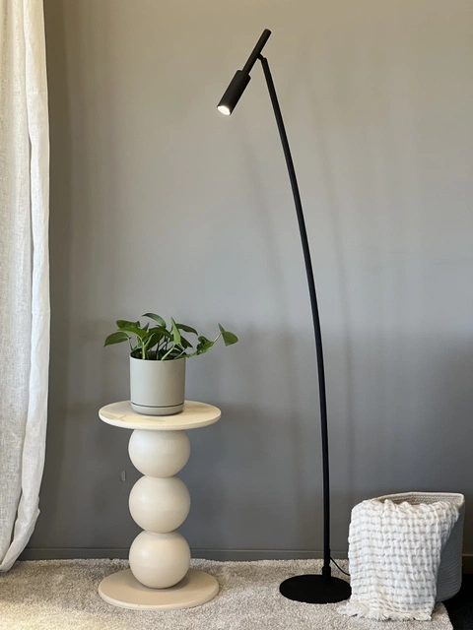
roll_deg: -1.7
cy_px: 315
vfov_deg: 25.3
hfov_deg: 19.1
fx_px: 1403
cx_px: 236
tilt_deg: -8.1
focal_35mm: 77
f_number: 2.8
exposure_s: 1/50
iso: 125
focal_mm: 9
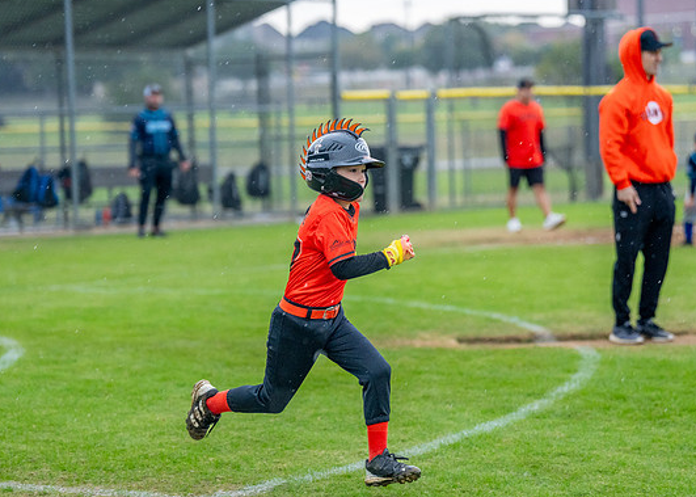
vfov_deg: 10.3
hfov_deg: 14.4
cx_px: 318
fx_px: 2747
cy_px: 270
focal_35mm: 139
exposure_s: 1/1000
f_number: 2.8
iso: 1600
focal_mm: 111
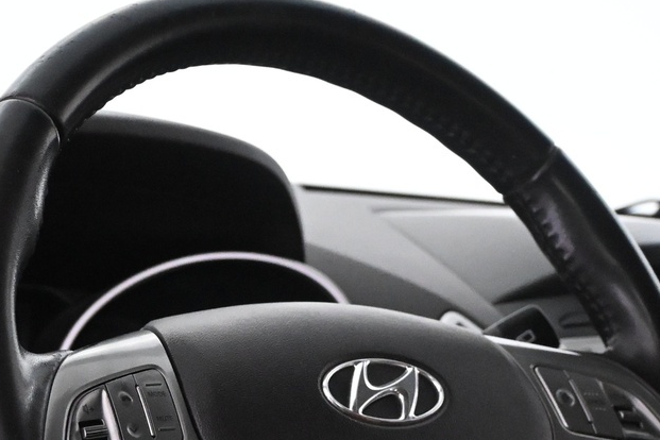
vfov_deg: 12.6
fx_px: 1973
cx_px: 316
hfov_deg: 19.0
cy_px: 400
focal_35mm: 108
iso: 5600
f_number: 4.5
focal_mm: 27.5
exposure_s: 1/60
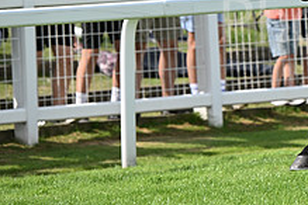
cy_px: -46
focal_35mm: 530
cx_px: 405
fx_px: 4534
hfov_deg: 3.9
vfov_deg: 2.6
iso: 400
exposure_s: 1/2500
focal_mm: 200
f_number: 4.5
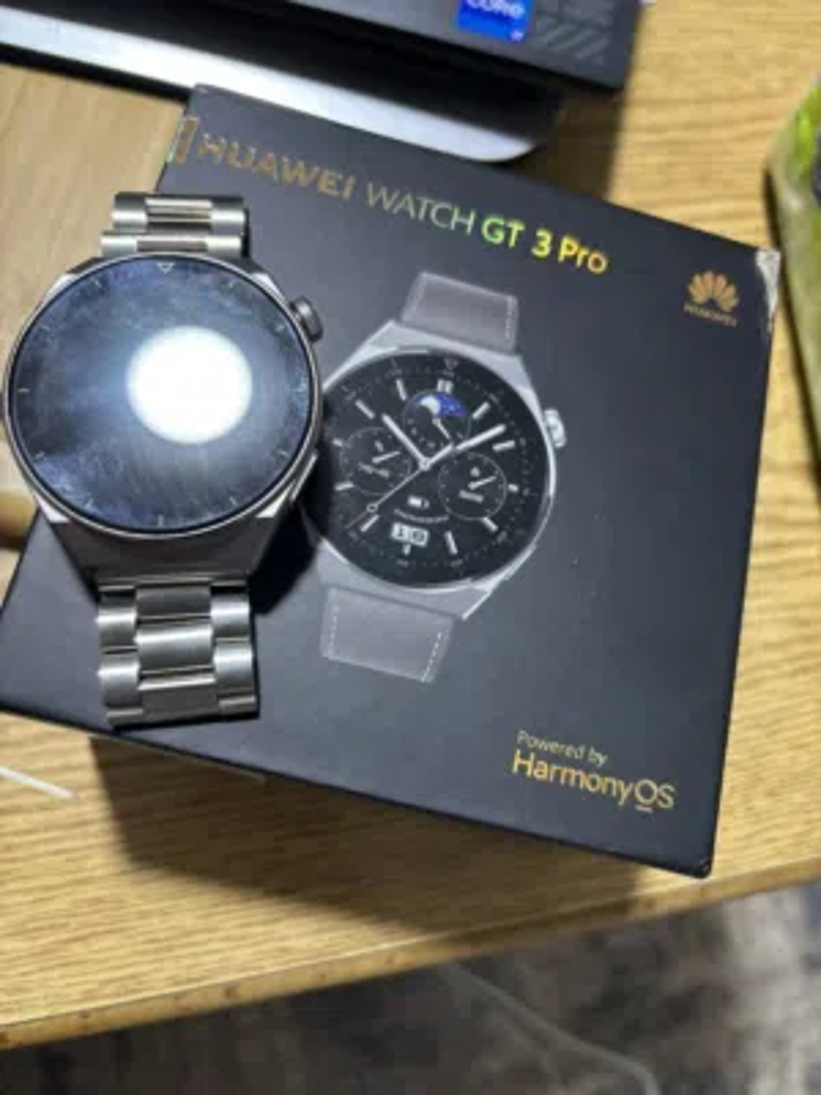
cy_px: 548
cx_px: 410
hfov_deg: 53.1
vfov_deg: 67.3
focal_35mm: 26
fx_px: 822
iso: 500
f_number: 1.6
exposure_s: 1/50
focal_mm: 5.96
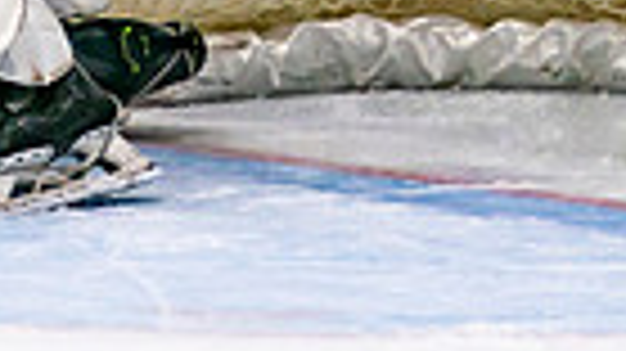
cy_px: 38
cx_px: -356
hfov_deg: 2.3
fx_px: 15461
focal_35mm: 932
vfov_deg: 1.3
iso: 640
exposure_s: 1/640
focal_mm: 125
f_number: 2.8
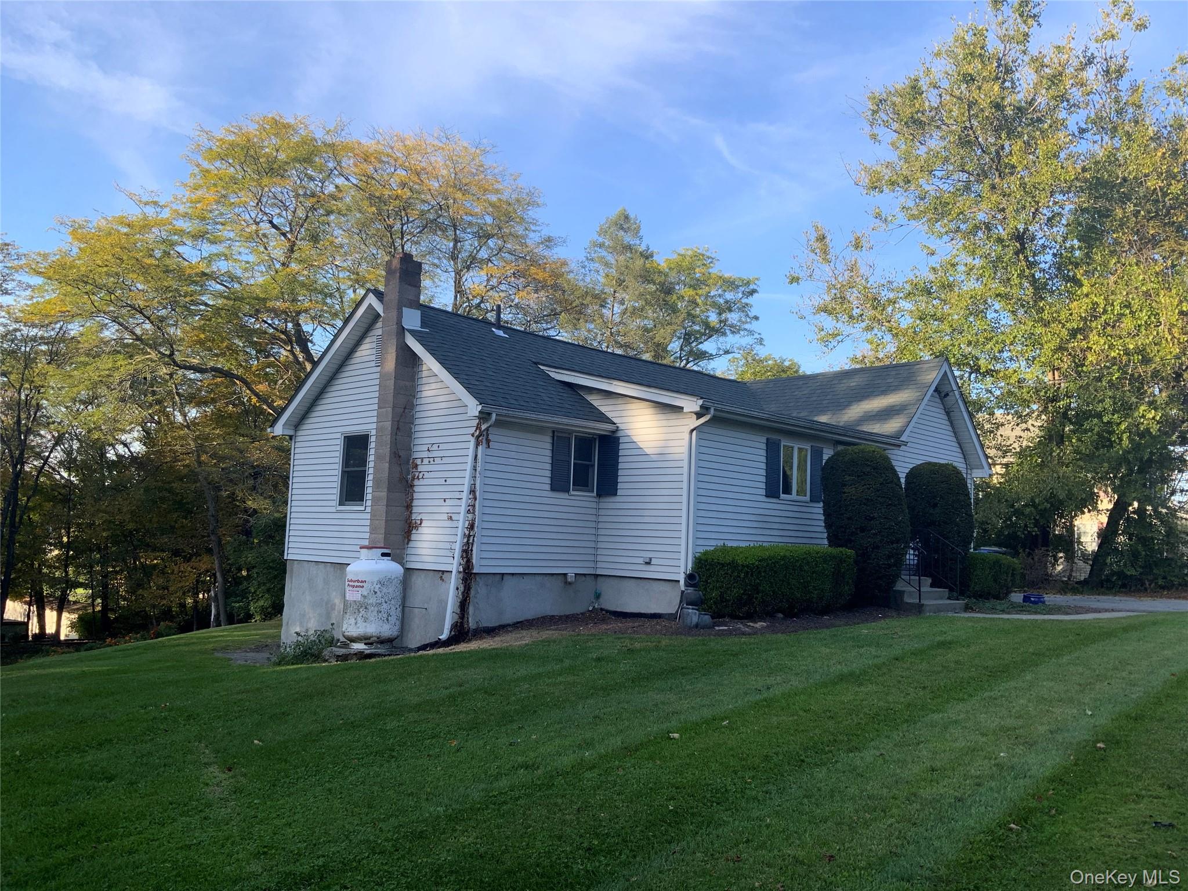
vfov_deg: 48.2
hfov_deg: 61.7
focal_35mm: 29
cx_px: 594
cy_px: 446
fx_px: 995
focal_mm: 3
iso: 16
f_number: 1.8
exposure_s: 1/504
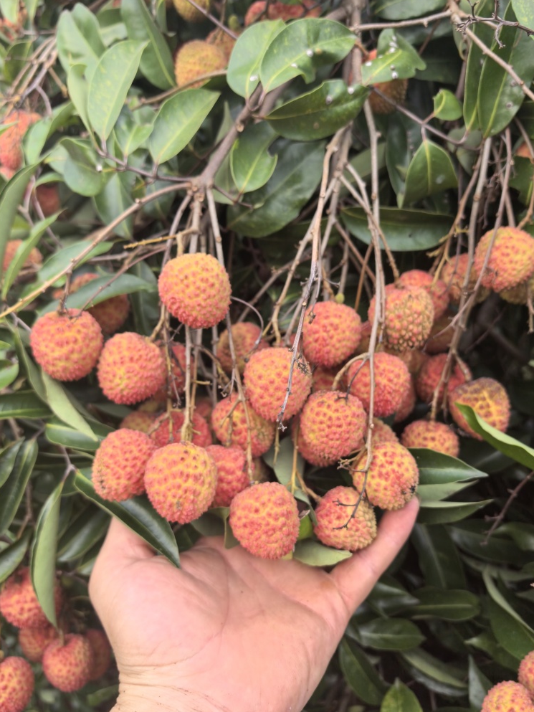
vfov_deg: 61.6
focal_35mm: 29
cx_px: 273
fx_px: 596
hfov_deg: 48.2
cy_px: 362
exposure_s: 1/100
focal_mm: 6.98
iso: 100
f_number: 2
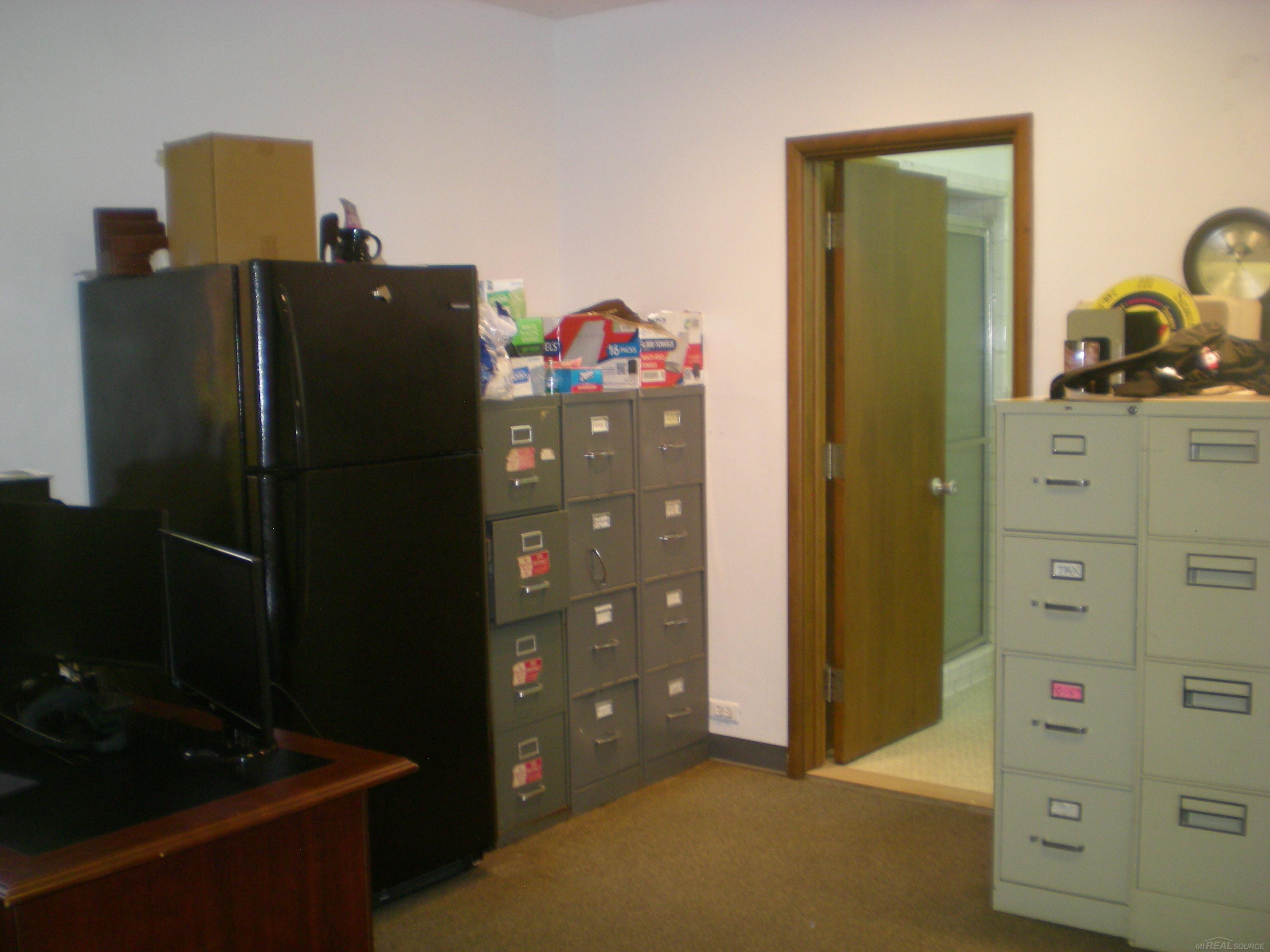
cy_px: 476
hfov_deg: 49.0
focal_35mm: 38
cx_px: 635
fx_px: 1394
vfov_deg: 37.7
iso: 152
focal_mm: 6.3
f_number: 3.1
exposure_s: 1/30
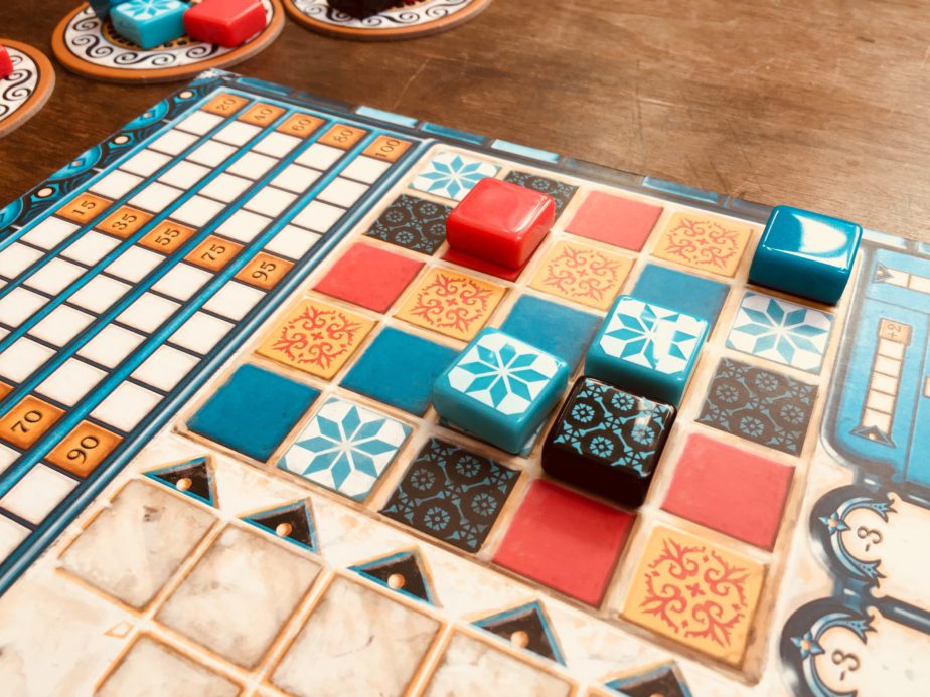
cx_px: 465
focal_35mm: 29
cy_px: 348
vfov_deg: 48.2
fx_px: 779
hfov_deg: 61.7
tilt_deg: -46.5
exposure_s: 1/100
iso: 32
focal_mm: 4.15
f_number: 2.2
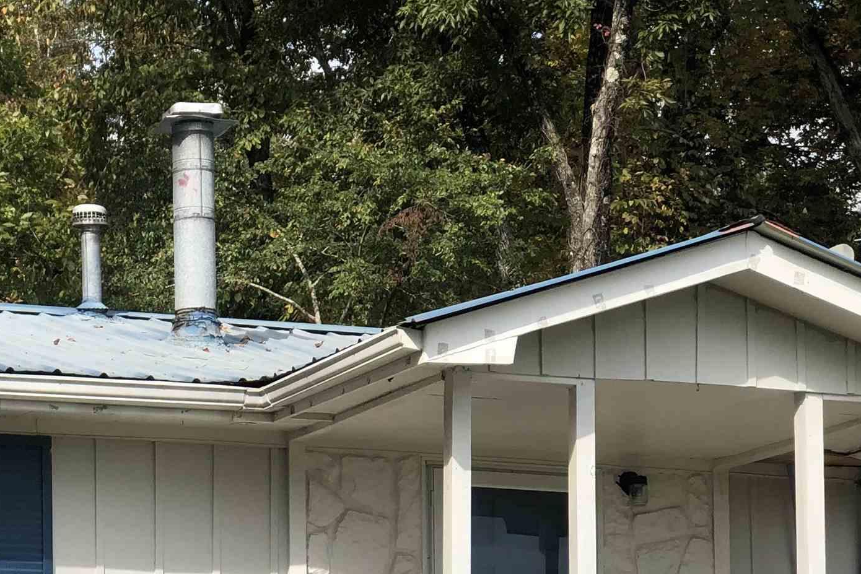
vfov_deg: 10.3
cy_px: 713
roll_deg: -0.3
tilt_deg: +2.5
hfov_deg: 15.3
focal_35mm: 131
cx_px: -24
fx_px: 3133
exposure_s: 1/656
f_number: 2.8
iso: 20
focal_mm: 6.6
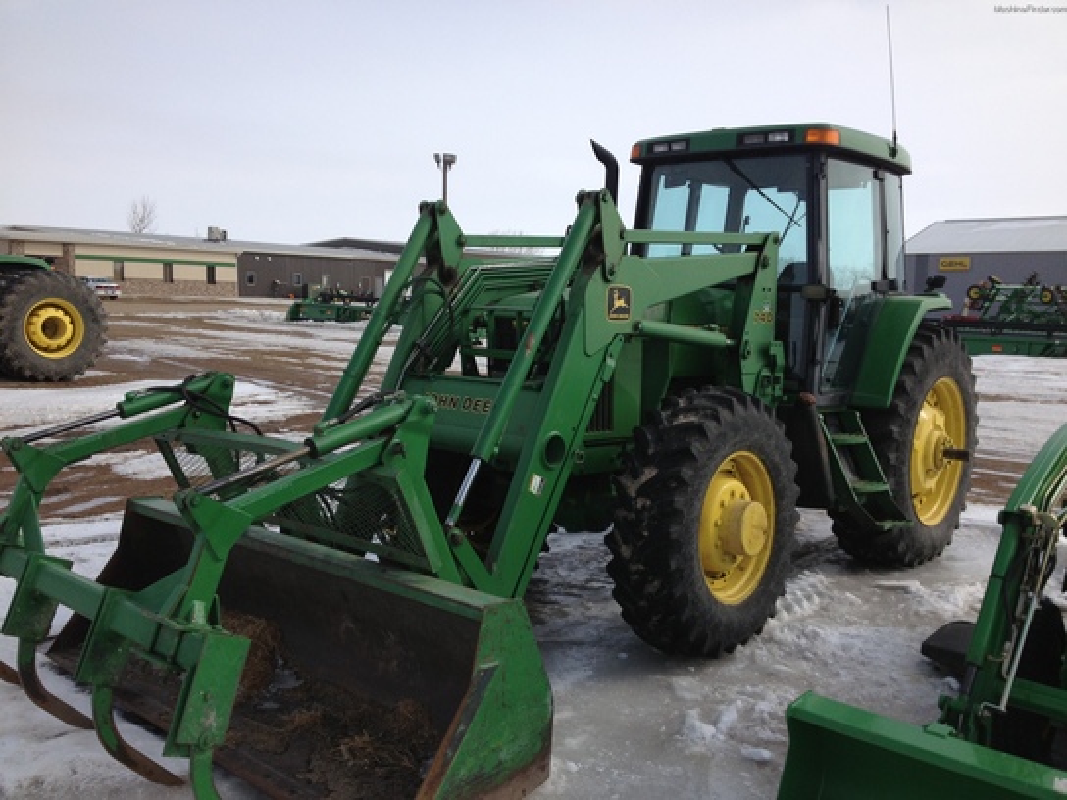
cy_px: 400
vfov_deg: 40.7
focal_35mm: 35
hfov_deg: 52.6
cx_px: 534
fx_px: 1079
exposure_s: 1/2632
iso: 50
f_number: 2.4
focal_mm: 4.28
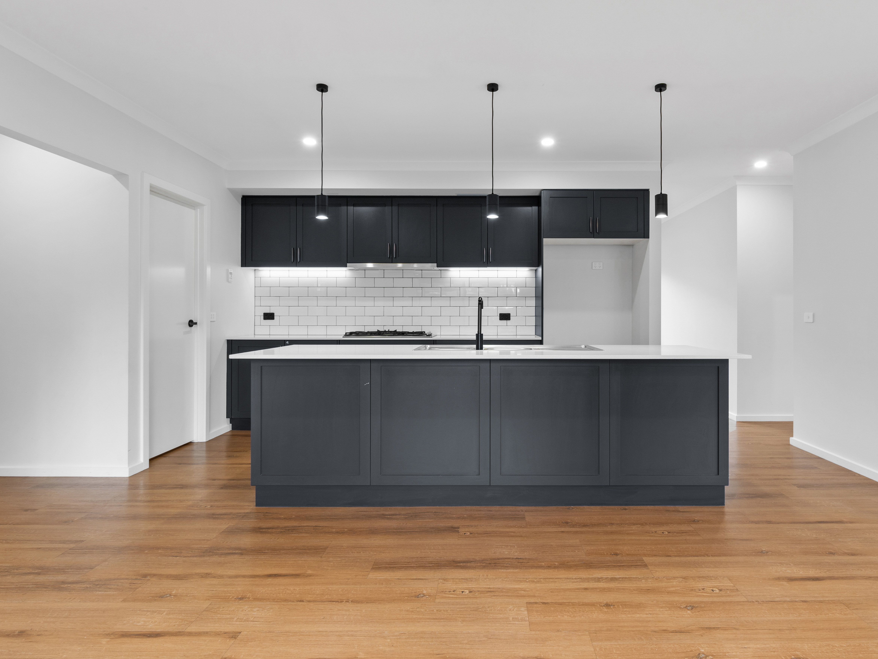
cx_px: 486
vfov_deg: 68.7
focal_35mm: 19
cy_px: 317
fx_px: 482
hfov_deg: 84.4
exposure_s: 1/2.5
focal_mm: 10
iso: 200
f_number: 8
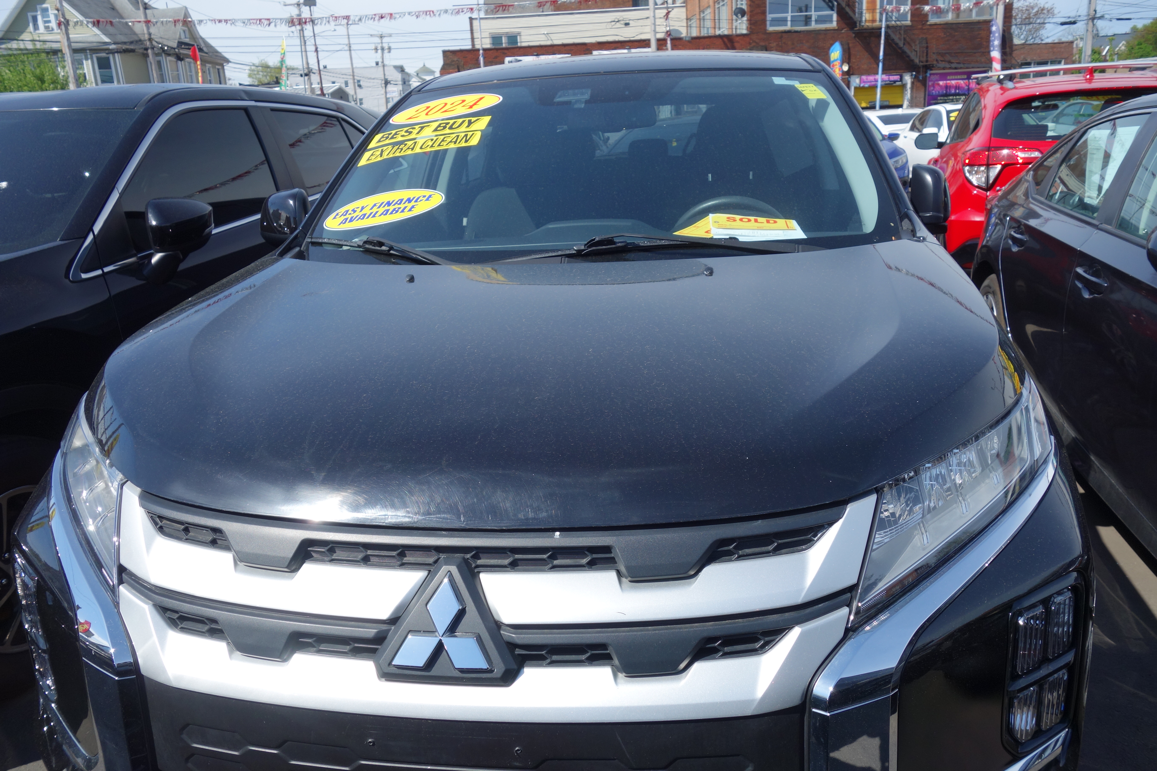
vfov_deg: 46.4
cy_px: 386
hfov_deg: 65.5
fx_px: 900
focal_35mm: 28
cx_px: 578
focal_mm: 10.4
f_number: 5.6
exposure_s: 1/400
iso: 125
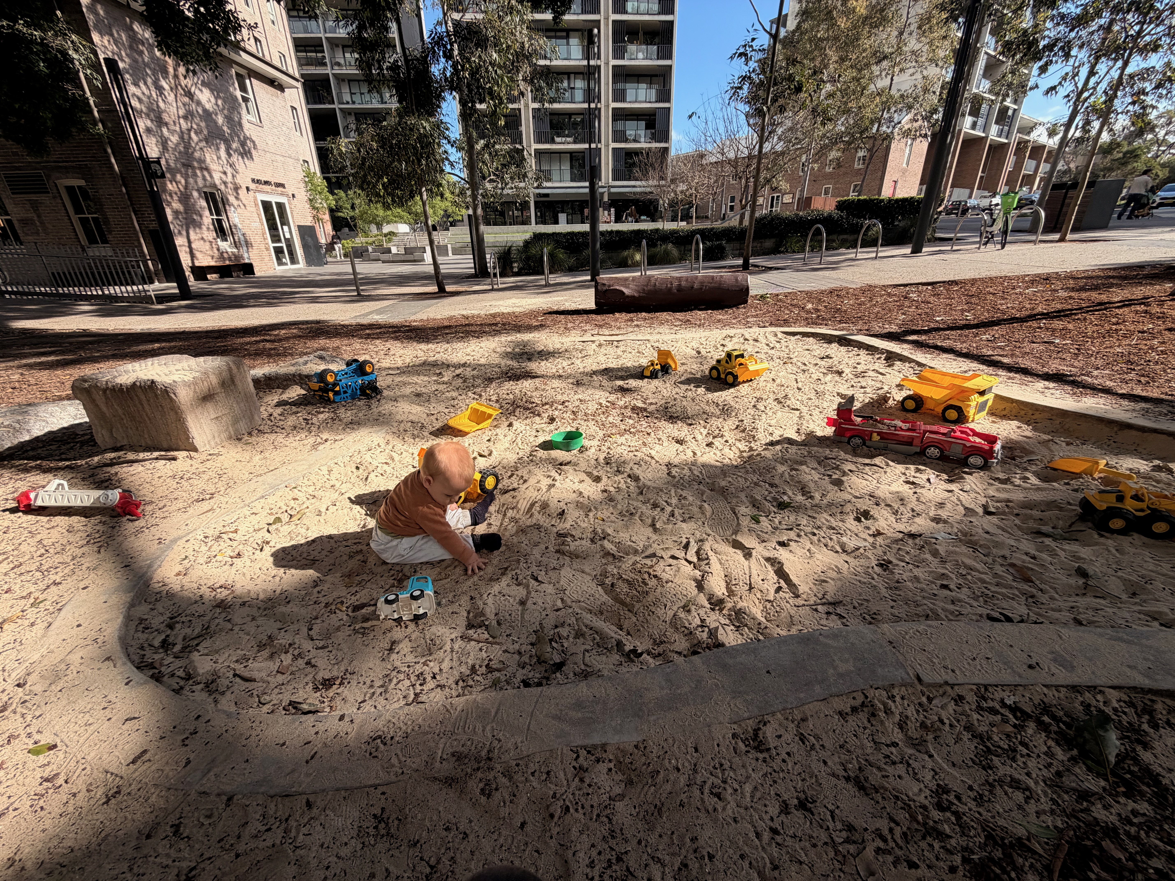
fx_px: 475
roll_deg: +1.6
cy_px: 440
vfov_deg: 85.7
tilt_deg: -22.9
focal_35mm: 14
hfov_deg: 102.1
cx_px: 588
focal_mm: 2.22
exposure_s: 1/760
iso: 40
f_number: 2.2
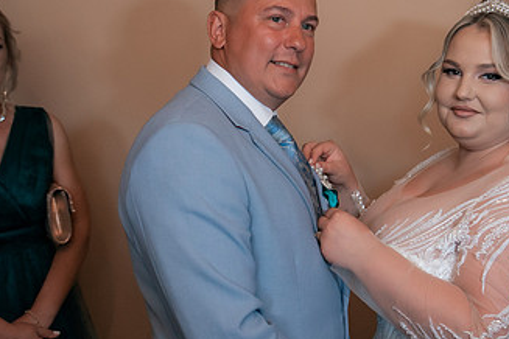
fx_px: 806
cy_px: 155
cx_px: 293
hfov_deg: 35.0
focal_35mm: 57
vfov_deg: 23.8
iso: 1600
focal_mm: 26
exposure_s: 1/320
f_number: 2.8
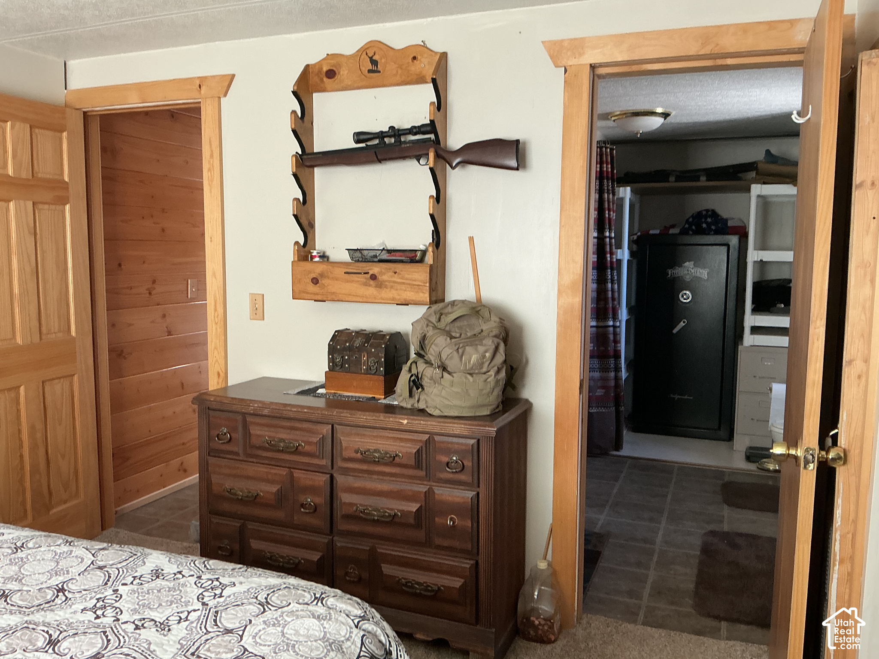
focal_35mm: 29
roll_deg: -1.0
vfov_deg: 48.2
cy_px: 330
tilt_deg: -8.8
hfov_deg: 61.7
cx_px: 440
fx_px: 736
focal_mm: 3
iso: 125
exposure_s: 1/60
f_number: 1.8
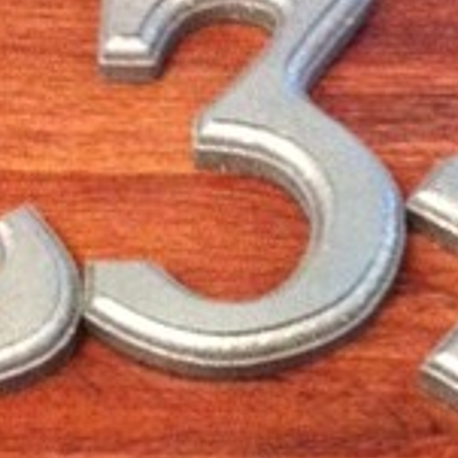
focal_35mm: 131
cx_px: 258
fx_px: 1961
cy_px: 464
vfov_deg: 13.1
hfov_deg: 13.3
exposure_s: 1/15
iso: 800
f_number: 2.8
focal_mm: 3.85
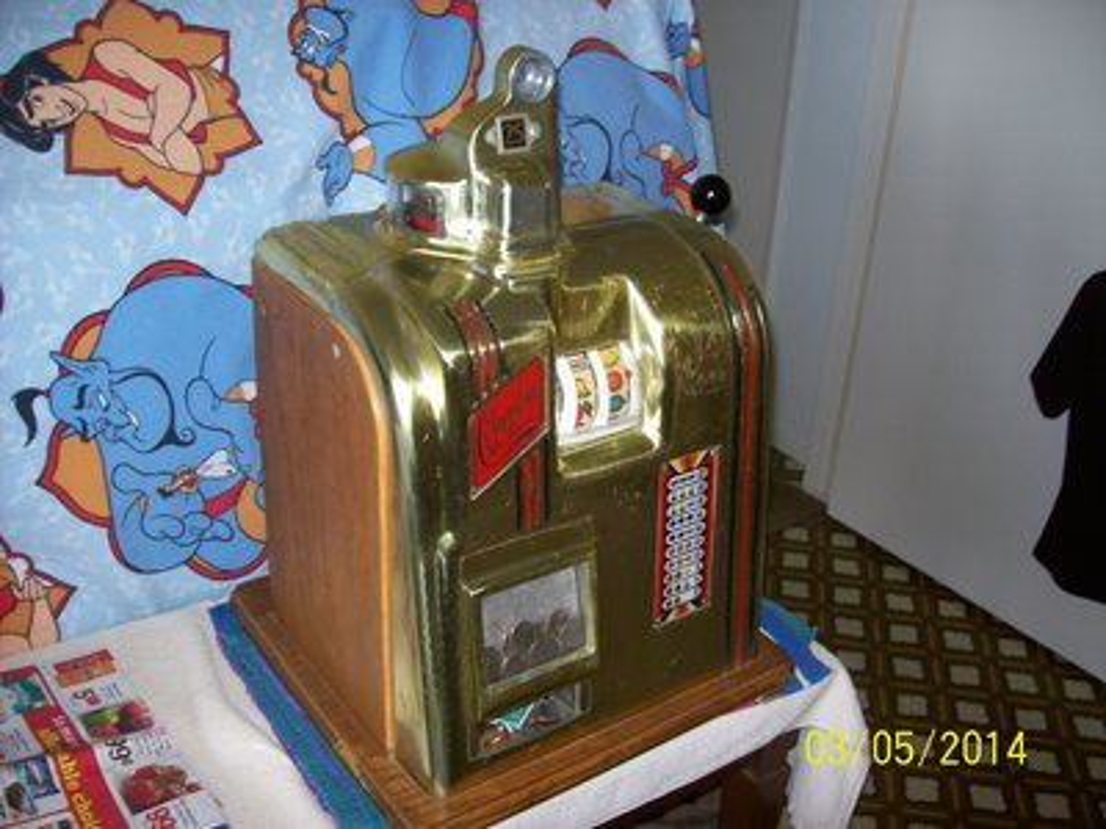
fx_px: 1150
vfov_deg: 39.7
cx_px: 553
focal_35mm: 36
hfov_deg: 51.4
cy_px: 414
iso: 80
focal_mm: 6
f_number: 2.7
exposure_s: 1/64
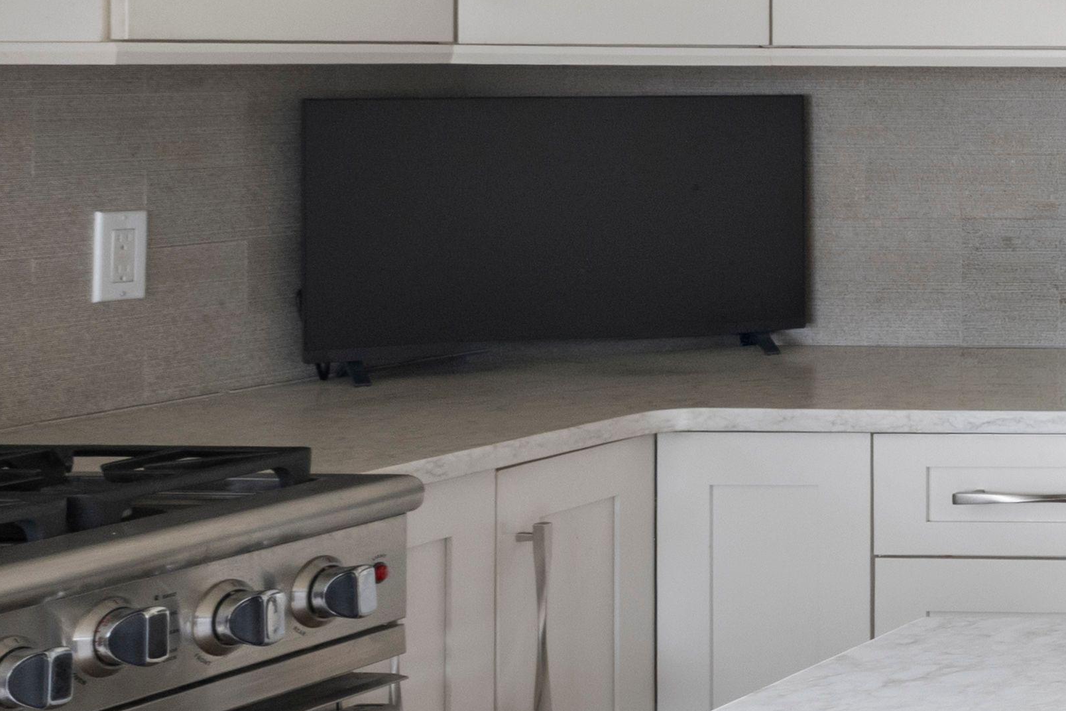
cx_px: 2214
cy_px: 68
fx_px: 2280
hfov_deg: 17.4
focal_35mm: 77
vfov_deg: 17.5
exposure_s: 1
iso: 320
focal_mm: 15
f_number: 11
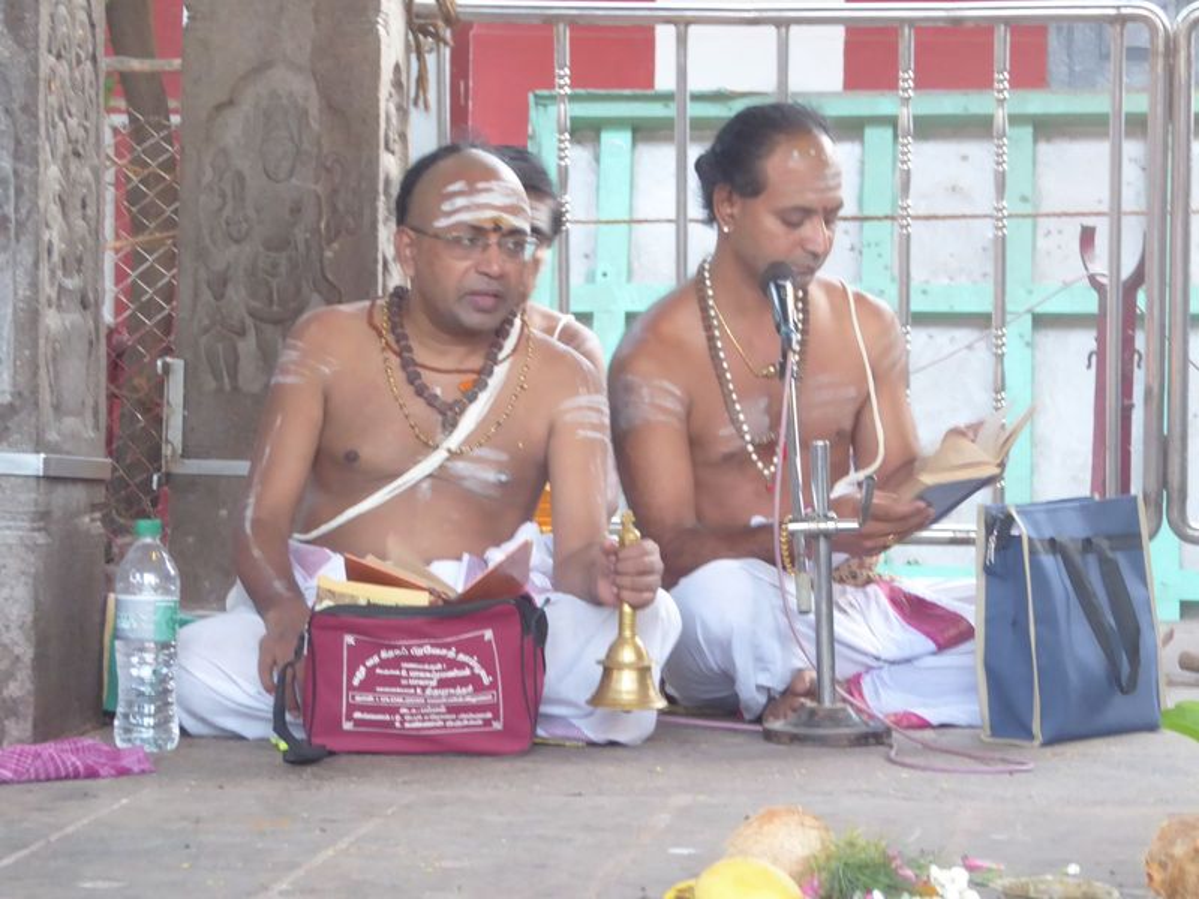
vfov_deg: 9.9
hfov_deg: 13.2
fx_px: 5196
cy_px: 450
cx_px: 600
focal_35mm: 150
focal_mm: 24.2
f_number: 5.3
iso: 400
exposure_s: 1/6
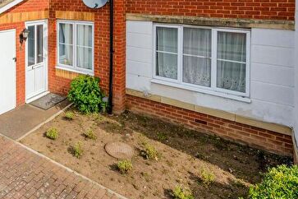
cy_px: 39
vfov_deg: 45.4
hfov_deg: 60.7
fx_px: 223
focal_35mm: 27
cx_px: 51
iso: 100
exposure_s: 1/250
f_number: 8
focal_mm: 14
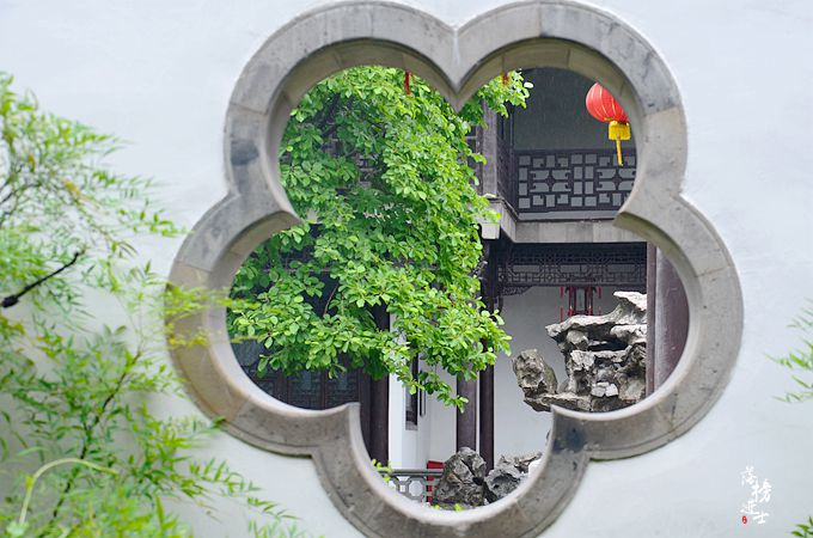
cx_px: 406
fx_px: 2366
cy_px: 269
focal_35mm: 105
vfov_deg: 13.0
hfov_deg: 19.5
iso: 800
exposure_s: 1/125
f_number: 9
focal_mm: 70
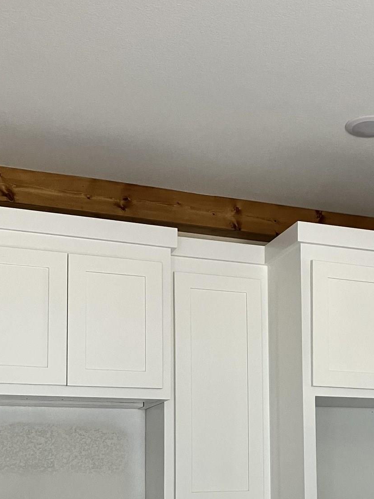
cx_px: 317
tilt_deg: +6.0
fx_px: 836
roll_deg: -0.6
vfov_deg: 32.1
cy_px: 419
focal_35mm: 58
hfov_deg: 24.7
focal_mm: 3.99
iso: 125
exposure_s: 1/60
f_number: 1.8
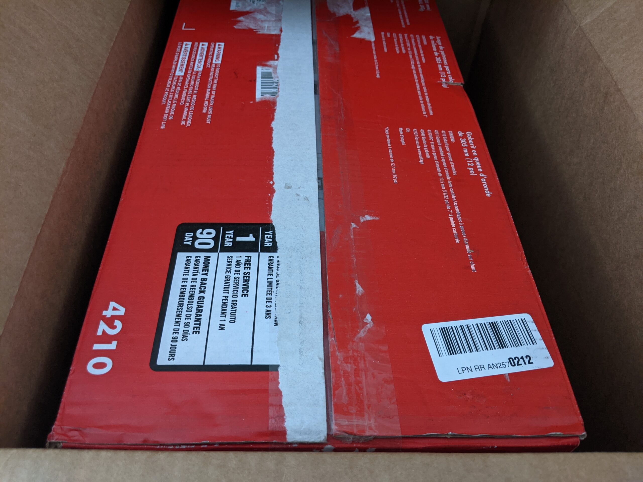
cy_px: 241
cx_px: 322
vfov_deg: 51.4
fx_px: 502
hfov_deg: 65.3
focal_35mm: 27
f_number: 1.8
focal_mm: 4.44
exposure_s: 1/24
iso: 343
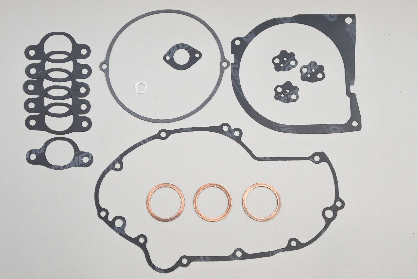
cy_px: 140
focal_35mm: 48
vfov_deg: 28.1
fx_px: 557
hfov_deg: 41.1
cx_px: 209
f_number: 4.5
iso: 800
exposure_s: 1/125
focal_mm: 18
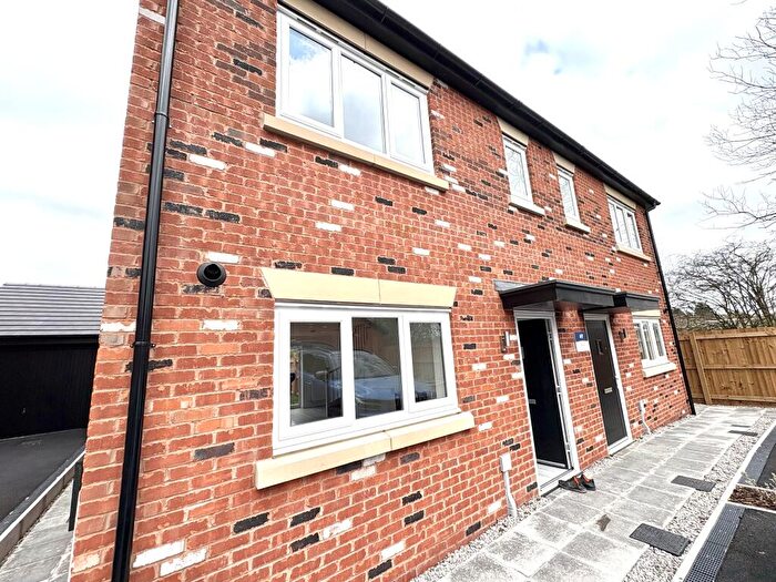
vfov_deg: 85.7
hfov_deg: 102.1
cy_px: 291
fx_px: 314
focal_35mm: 14
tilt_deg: +10.7
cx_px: 388
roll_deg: +3.3
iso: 40
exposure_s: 1/605
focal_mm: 2.22
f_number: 2.2
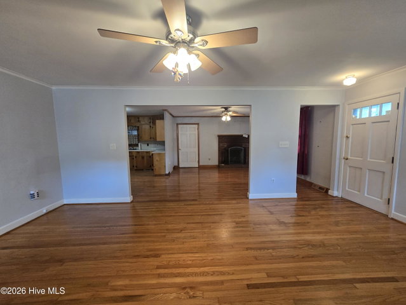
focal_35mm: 13
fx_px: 153
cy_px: 152
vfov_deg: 90.0
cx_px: 203
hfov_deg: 106.1
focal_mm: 2.2
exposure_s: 1/60
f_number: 2.2
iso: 250
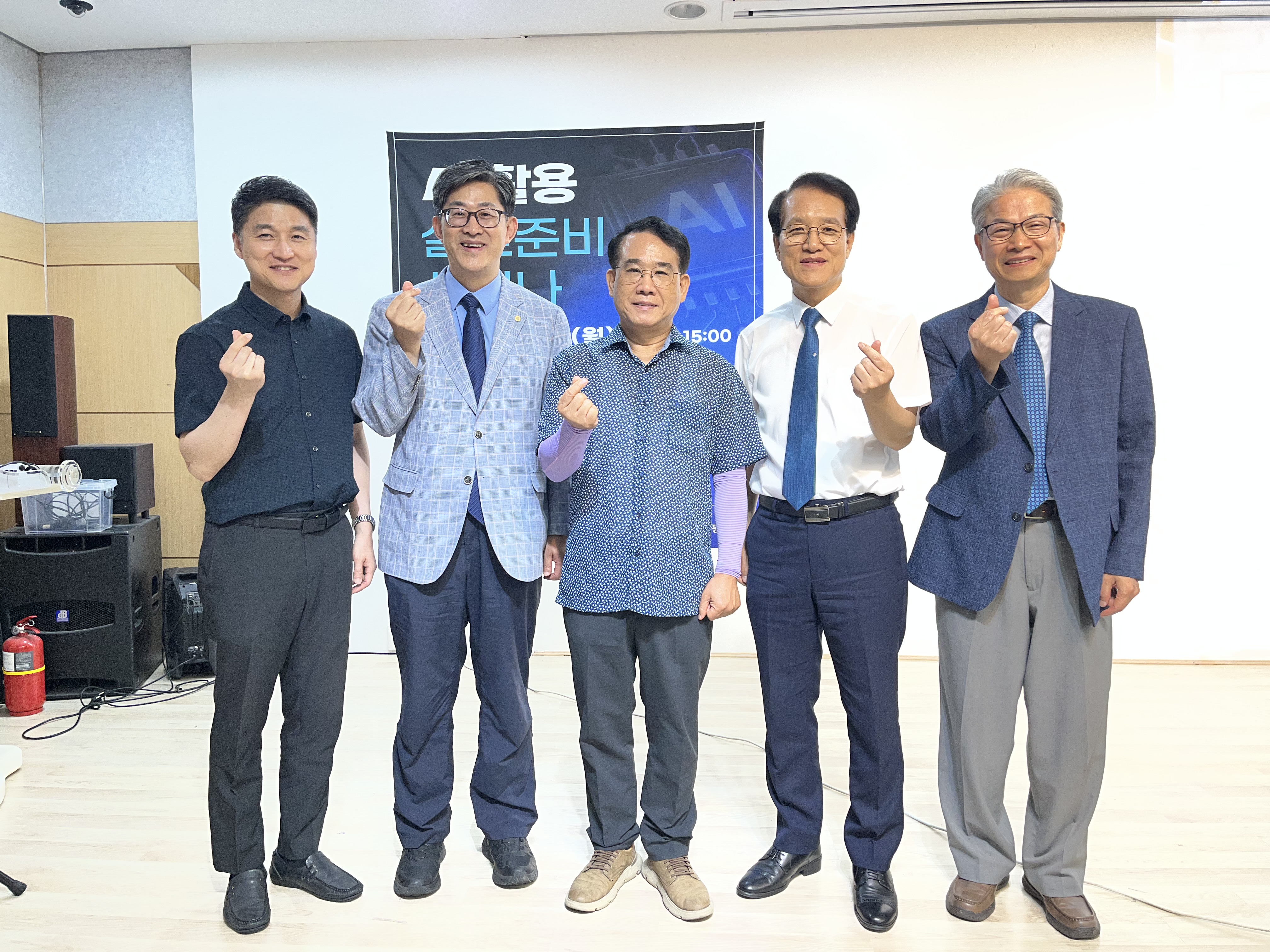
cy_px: 476
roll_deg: +0.5
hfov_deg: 67.3
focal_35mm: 26
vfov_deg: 53.1
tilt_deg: -3.5
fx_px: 954
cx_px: 635
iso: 80
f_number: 1.6
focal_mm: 5.1
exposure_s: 1/120
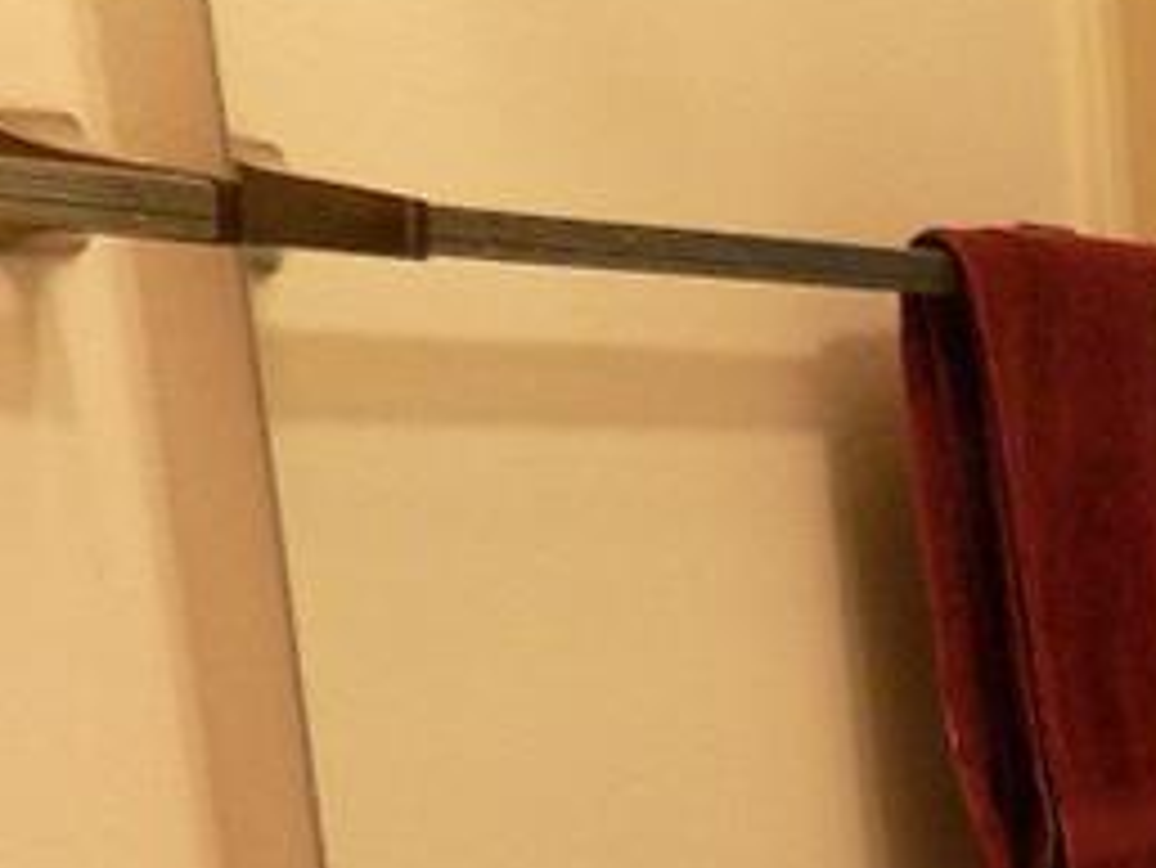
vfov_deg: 9.8
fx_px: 4477
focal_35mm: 134
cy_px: 2028
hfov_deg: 12.5
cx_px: 2505
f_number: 3.1
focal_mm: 4
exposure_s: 1/30
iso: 125
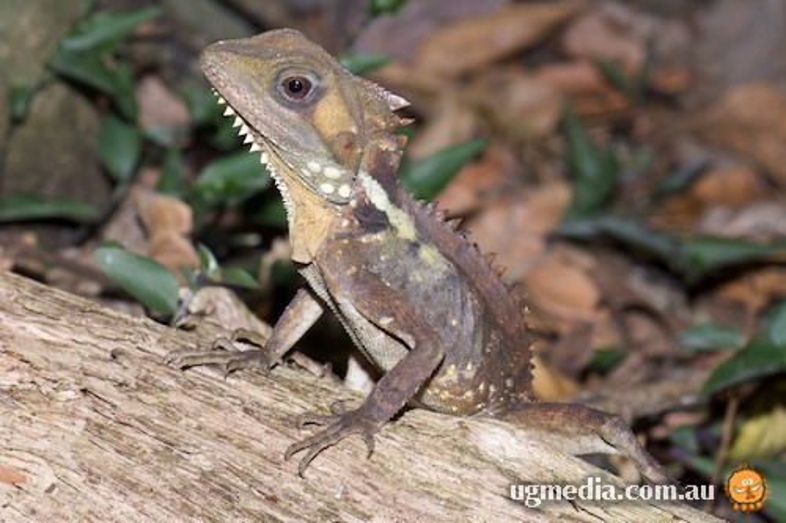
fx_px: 3437
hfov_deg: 13.0
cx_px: 393
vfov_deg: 8.7
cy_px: 262
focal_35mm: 158
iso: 100
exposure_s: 1/100
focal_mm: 105
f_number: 13
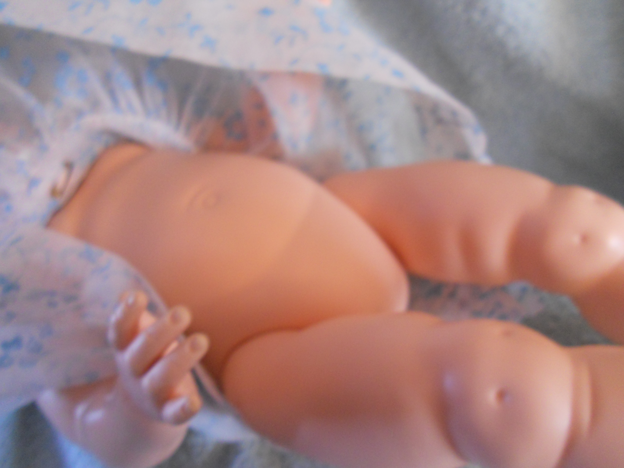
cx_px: 312
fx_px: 577
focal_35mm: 32
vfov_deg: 44.2
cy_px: 234
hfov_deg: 56.8
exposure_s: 1/5
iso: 400
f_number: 3.5
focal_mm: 5.8
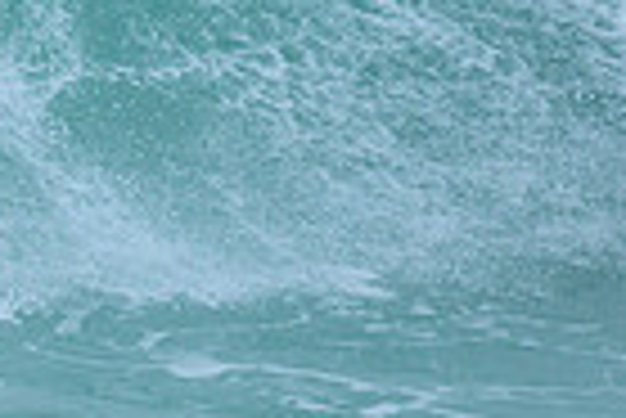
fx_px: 60001
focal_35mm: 3447
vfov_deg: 0.4
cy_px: 40
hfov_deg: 0.6
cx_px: -518
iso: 400
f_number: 6.3
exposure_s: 1/2000
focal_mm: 800
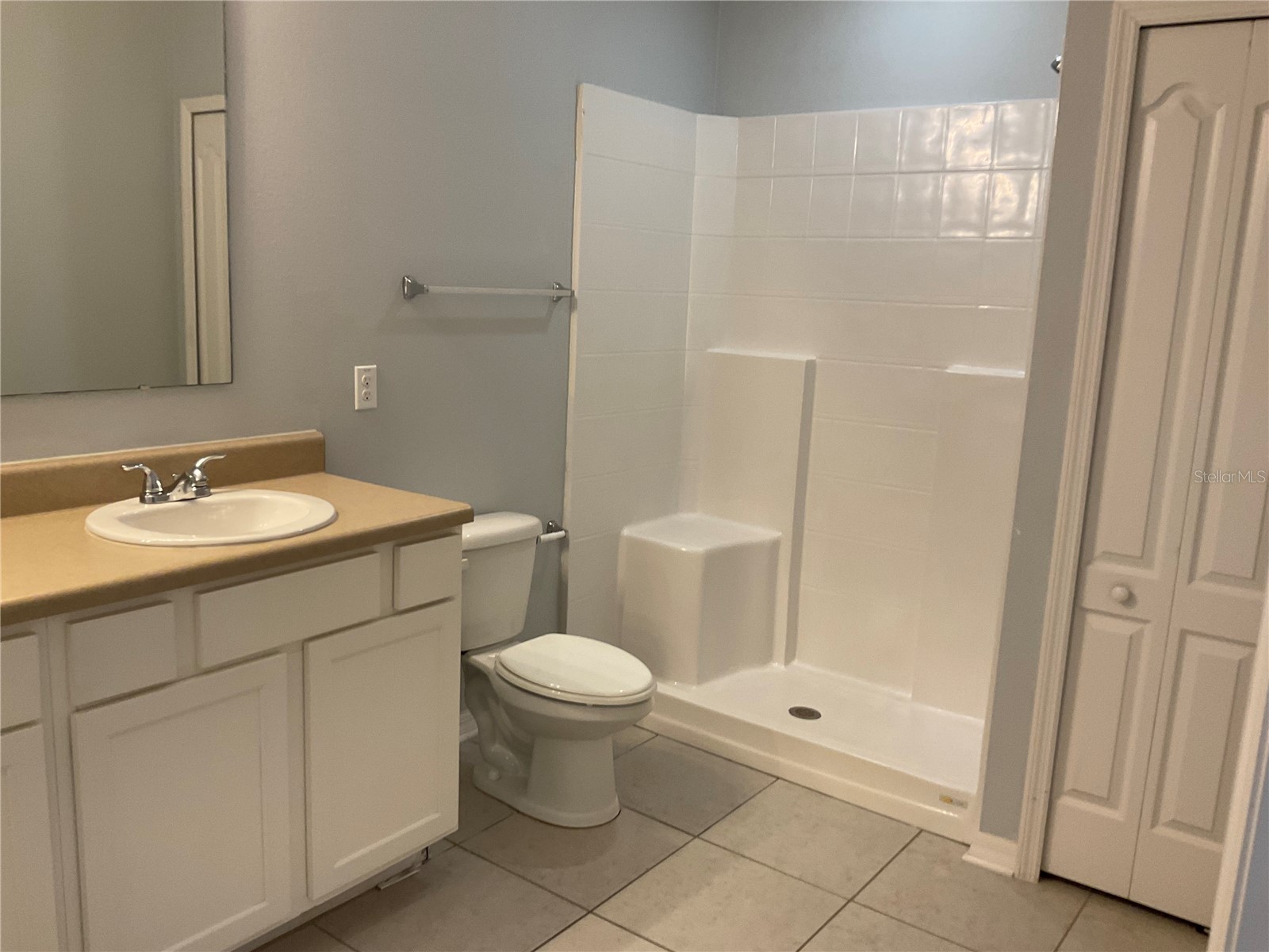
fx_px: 1063
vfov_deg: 48.2
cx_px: 634
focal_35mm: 29
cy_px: 476
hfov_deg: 61.7
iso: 64
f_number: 1.8
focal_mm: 3
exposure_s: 1/60
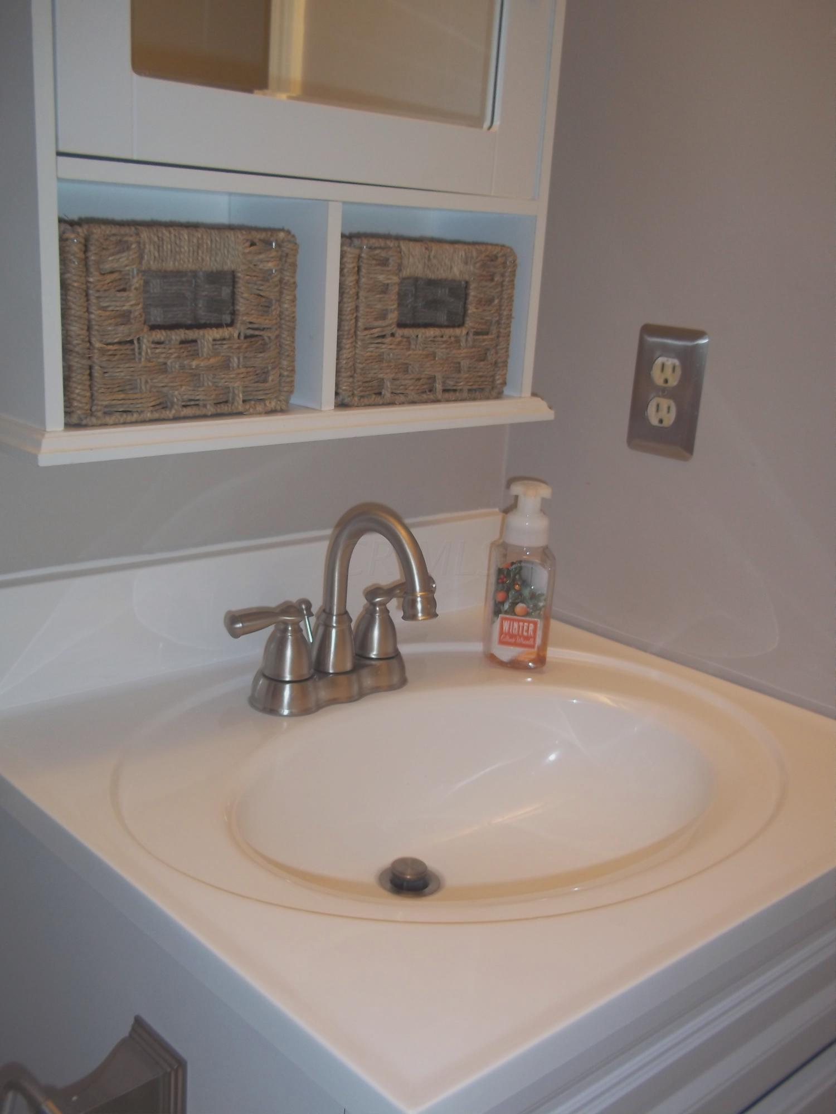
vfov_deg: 51.4
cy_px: 557
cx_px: 418
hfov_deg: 39.7
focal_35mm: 36
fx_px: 1159
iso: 80
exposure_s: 1/30
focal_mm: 6.5
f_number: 3.1
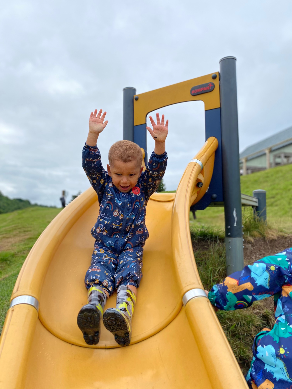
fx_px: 292
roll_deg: -0.2
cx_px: 146
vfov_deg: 67.3
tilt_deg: +4.6
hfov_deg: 53.1
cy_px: 194
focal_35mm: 26
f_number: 1.8
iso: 32
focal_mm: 4.25
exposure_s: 1/1447
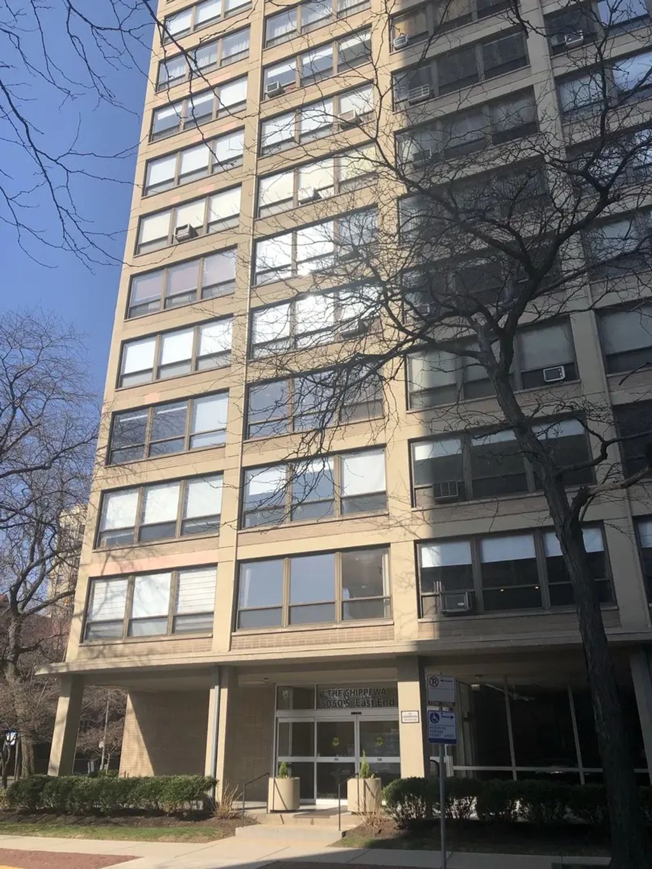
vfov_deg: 63.4
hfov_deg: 49.8
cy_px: 434
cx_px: 326
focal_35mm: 28
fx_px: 703
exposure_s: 1/2315
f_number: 1.8
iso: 20
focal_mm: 3.99
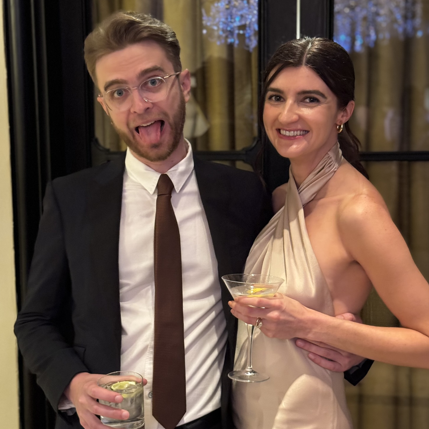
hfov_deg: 28.6
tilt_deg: -7.2
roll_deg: +0.7
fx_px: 841
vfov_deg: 28.6
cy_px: 211
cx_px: 227
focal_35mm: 60
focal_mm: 6.76
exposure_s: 1/20
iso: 640
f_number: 1.78
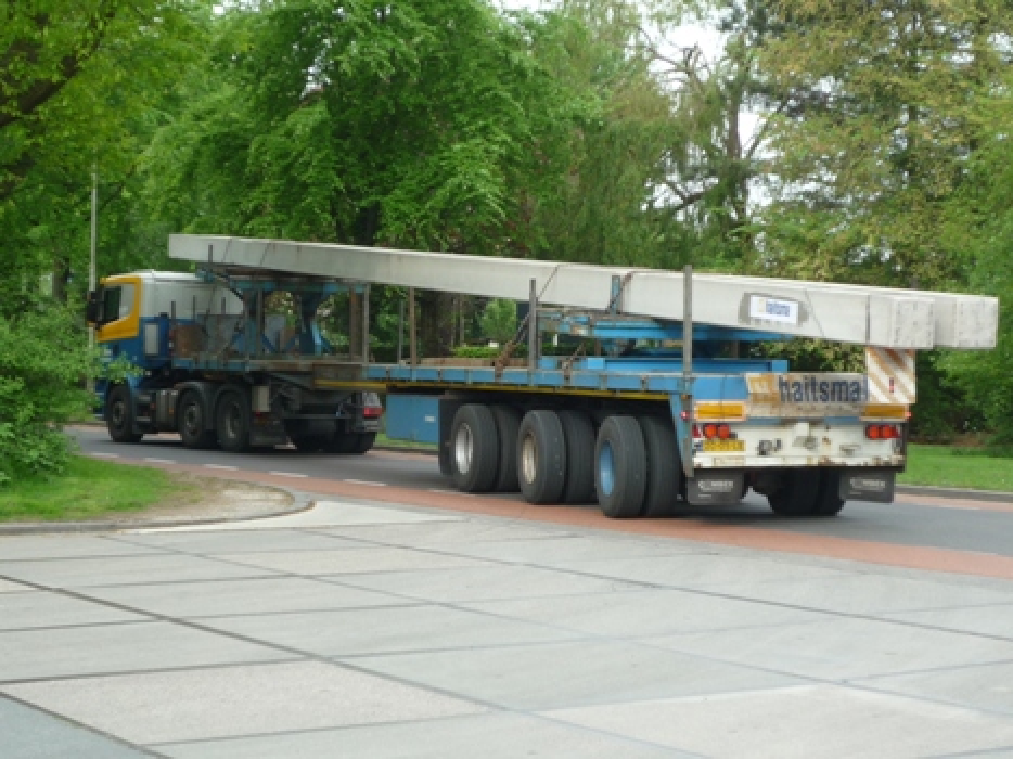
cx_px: 506
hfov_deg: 24.4
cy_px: 380
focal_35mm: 80
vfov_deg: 18.4
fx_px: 2341
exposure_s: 1/125
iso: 100
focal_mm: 9.9
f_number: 4.5
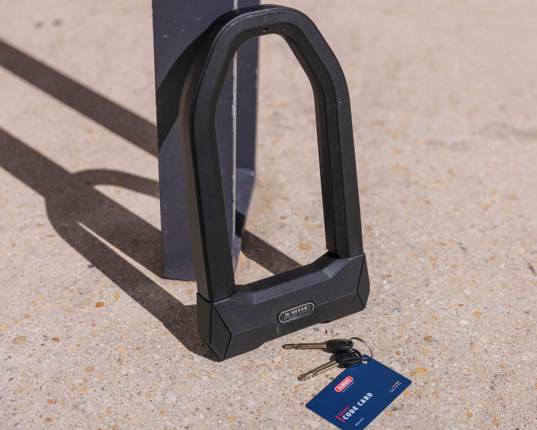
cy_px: 217
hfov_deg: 32.9
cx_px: 313
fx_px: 906
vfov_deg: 26.7
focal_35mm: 57
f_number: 2.8
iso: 100
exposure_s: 1/2500
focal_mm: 50
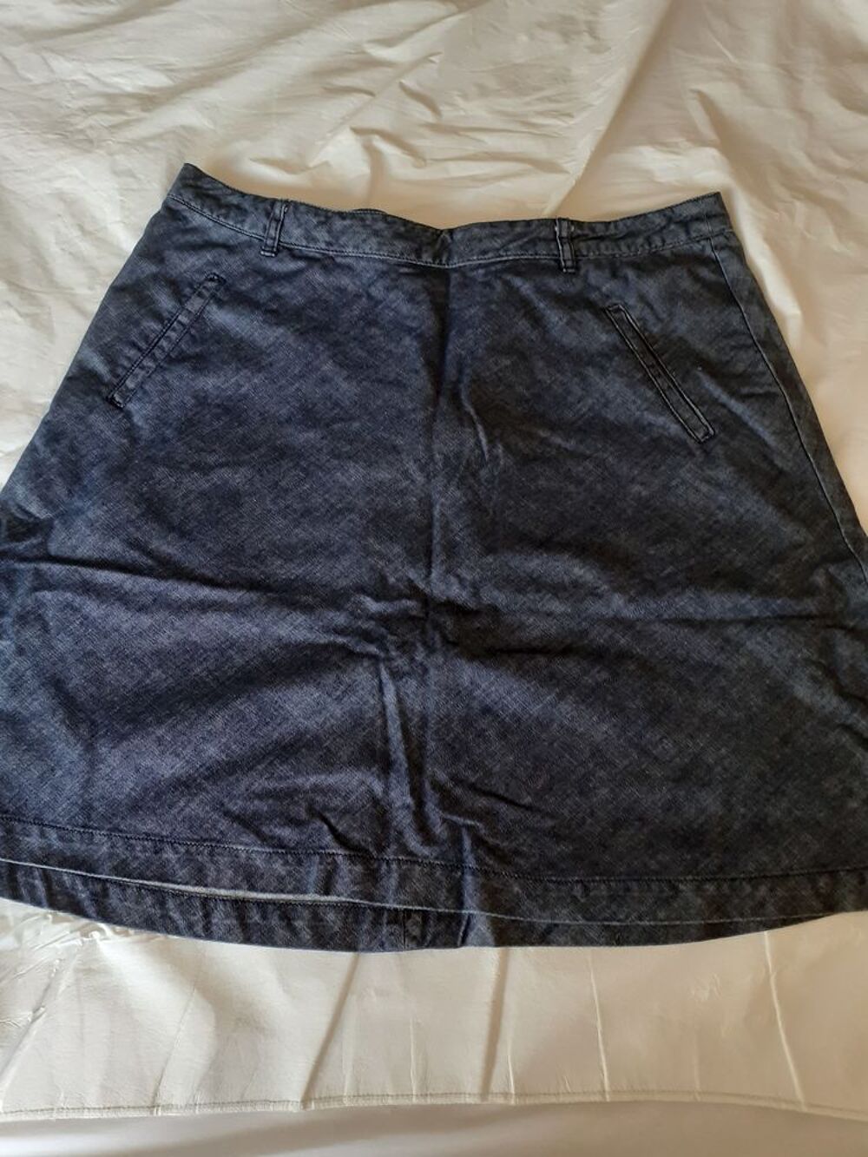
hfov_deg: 51.4
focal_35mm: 27
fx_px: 903
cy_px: 578
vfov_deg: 65.3
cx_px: 434
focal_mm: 3.6
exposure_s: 1/50
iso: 160
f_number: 1.9
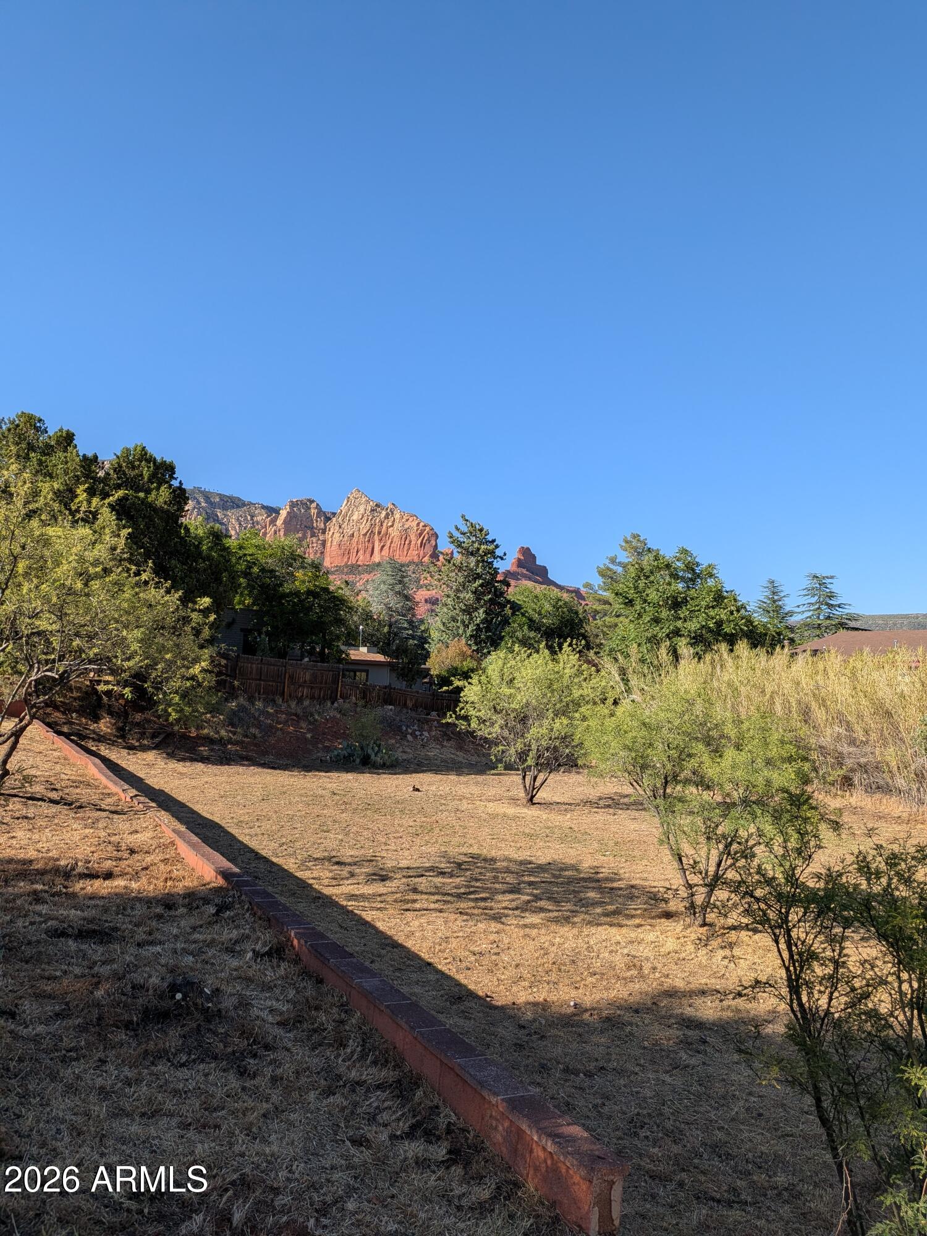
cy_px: 618
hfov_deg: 56.8
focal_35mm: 24
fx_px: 857
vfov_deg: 71.6
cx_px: 464
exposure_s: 1/1325
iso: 34
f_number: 1.7
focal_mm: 4.53
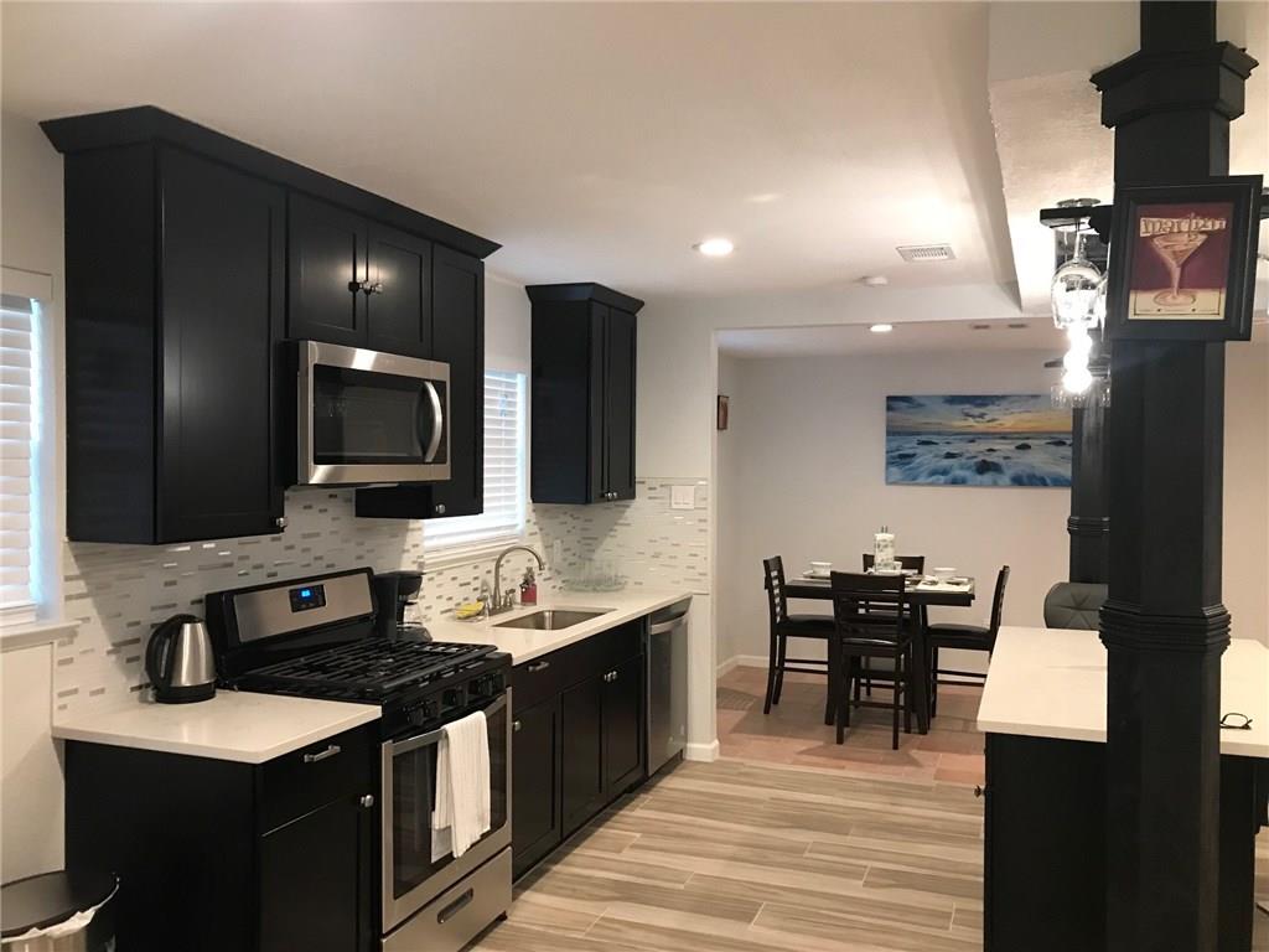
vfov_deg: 49.7
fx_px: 1026
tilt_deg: -0.2
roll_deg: -0.7
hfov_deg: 63.4
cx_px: 634
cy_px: 476
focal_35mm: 28
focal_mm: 3.99
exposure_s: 1/15
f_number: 1.8
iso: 80
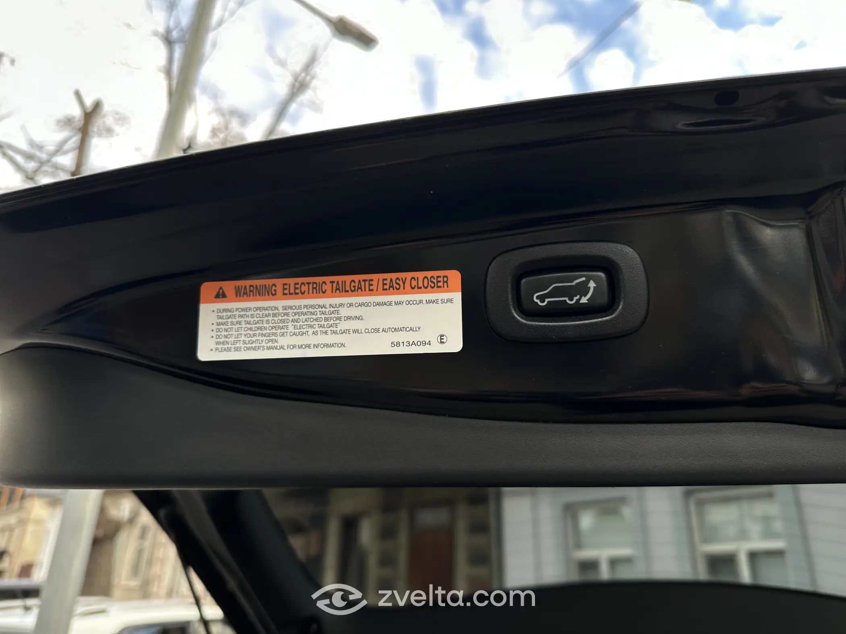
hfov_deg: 71.6
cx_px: 423
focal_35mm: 24
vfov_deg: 56.8
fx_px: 587
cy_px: 317
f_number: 1.78
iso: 64
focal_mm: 6.86
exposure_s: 1/180
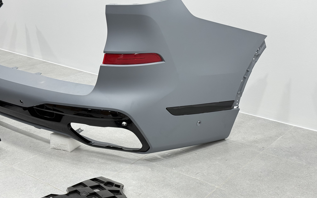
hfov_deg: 39.6
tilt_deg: -20.0
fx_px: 441
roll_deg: +0.0
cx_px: 158
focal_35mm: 51
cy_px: 101
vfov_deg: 25.3
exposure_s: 1/100
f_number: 1.78
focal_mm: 6.76
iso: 64
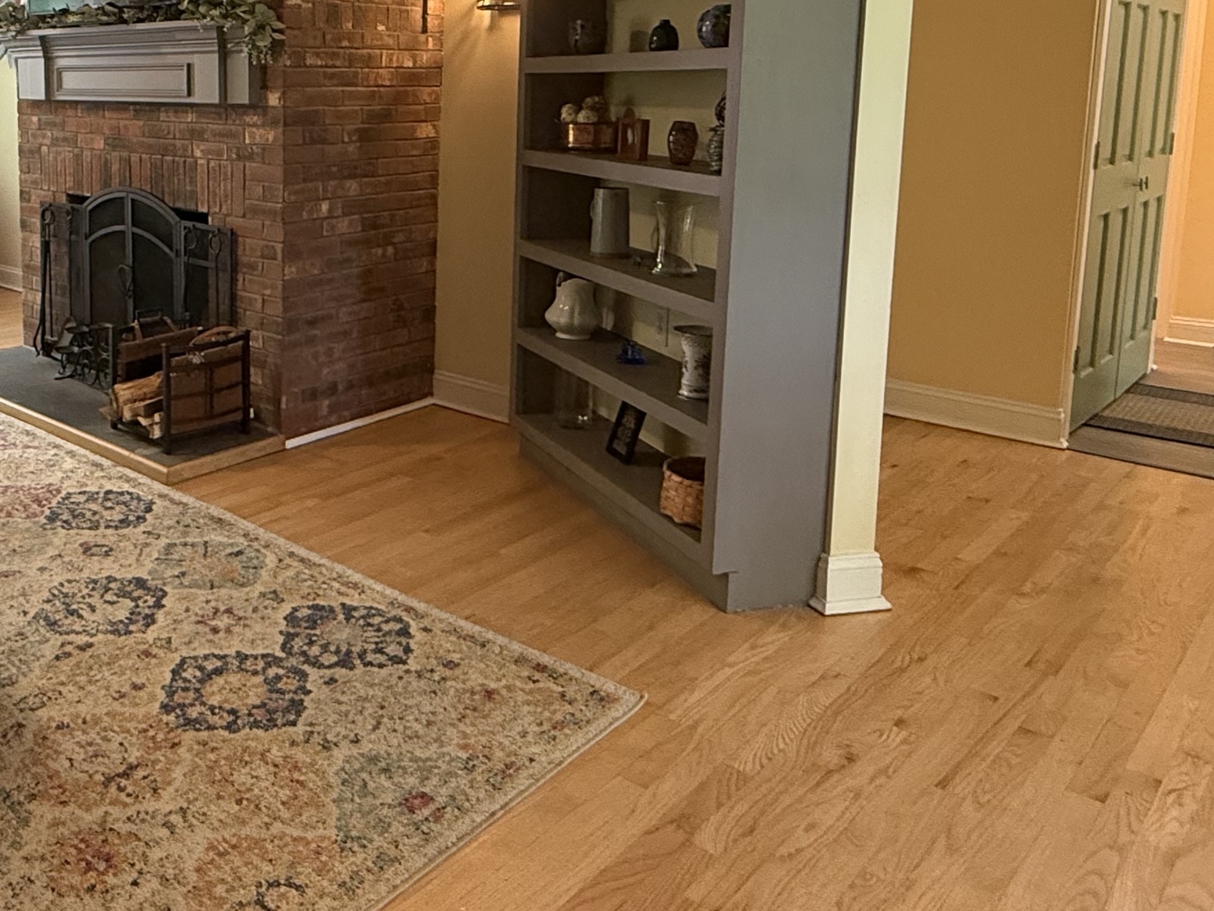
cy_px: 215
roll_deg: -0.2
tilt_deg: -6.6
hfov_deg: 53.0
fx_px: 1122
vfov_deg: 42.6
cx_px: 240
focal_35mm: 32
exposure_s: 1/60
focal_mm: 2.22
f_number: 2.2
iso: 400
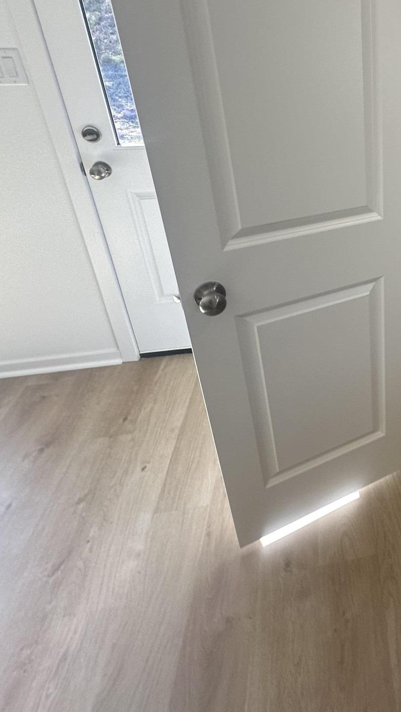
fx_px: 473
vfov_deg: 71.8
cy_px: 236
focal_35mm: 25
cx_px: 421
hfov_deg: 39.3
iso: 80
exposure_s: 1/120
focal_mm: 2.22
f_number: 2.2
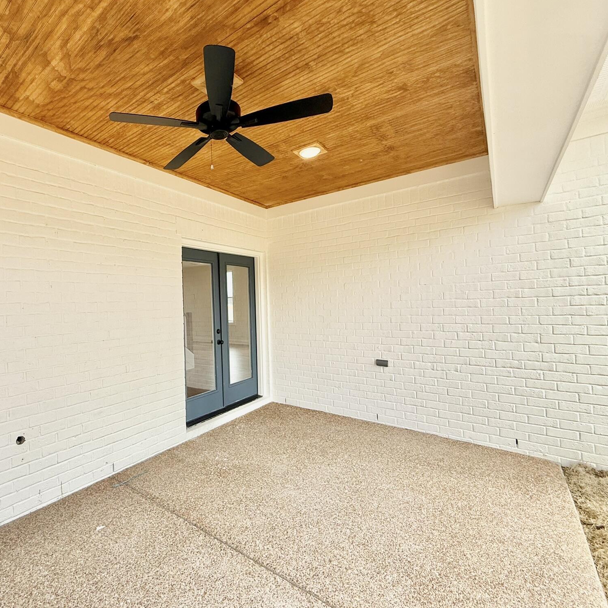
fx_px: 338
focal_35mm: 17
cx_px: 201
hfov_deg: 81.1
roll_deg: +2.1
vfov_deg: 84.0
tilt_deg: -0.4
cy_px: 302
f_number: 2.2
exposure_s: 1/448
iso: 50
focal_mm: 2.22
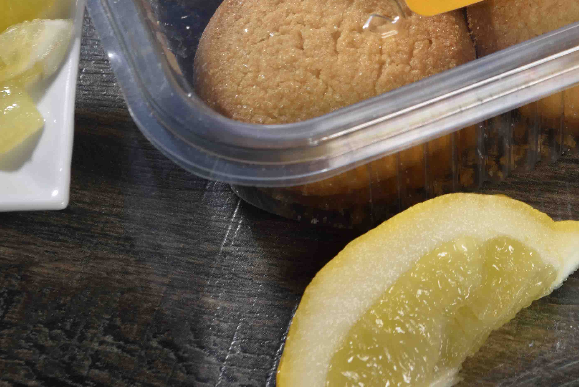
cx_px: 617
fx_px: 2719
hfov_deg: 12.0
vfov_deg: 8.0
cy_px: -92
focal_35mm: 169
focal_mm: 66
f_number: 13
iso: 160
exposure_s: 1/160
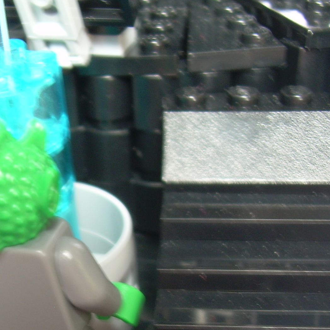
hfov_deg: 23.2
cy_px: 240
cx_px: 50
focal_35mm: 73
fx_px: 787
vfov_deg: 23.5
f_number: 2.8
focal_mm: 6.3
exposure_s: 1/4.8
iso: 50
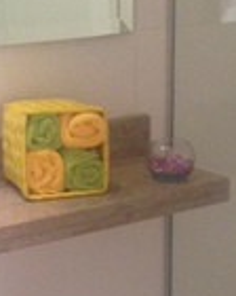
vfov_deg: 13.8
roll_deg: -1.8
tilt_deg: -20.5
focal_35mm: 138
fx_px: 1205
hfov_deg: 11.2
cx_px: 162
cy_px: 281
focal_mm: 4.12
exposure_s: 1/20
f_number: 2.4
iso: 160
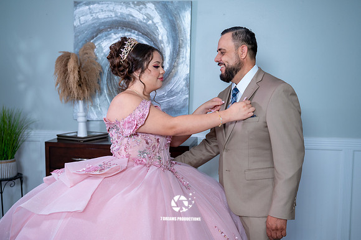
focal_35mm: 42
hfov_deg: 46.2
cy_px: 118
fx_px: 423
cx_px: 184
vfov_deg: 31.7
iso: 1250
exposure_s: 1/60
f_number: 4
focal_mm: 41
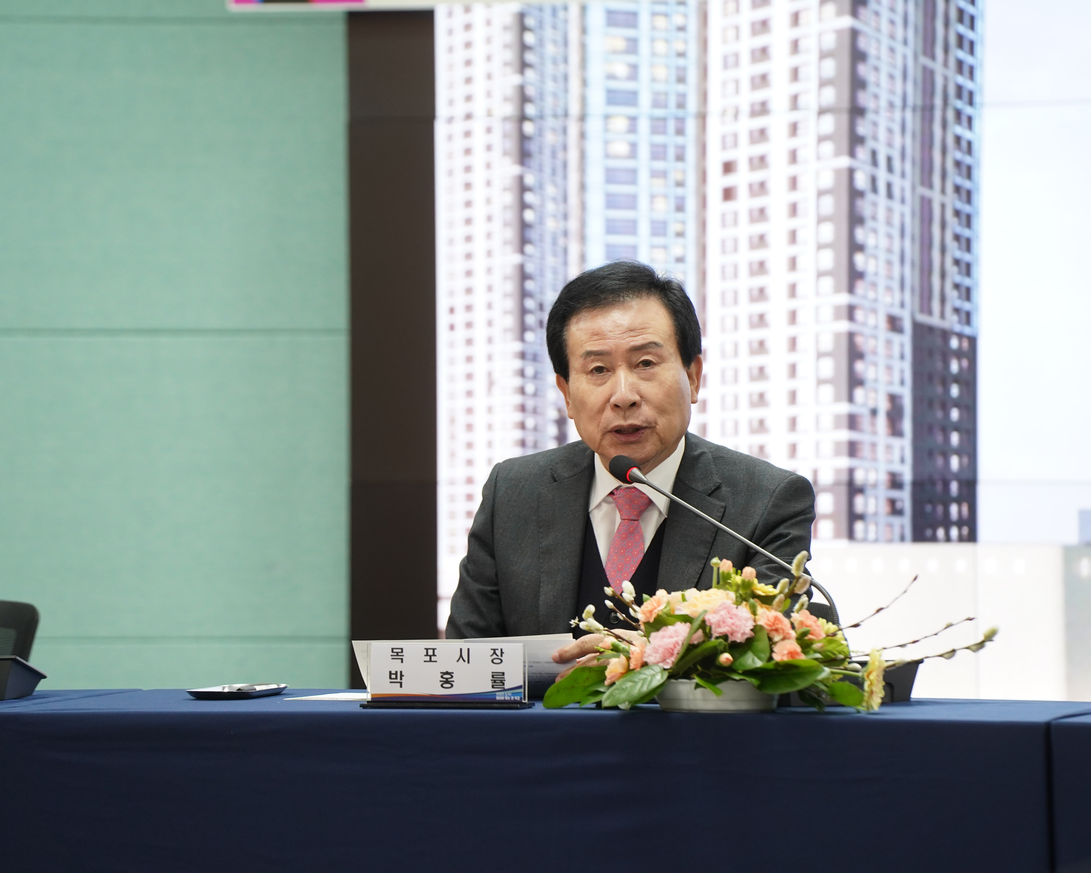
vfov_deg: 7.3
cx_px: 560
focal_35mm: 213
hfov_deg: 9.1
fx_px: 6877
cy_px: 434
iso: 1600
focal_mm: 180
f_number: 4.5
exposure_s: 1/160
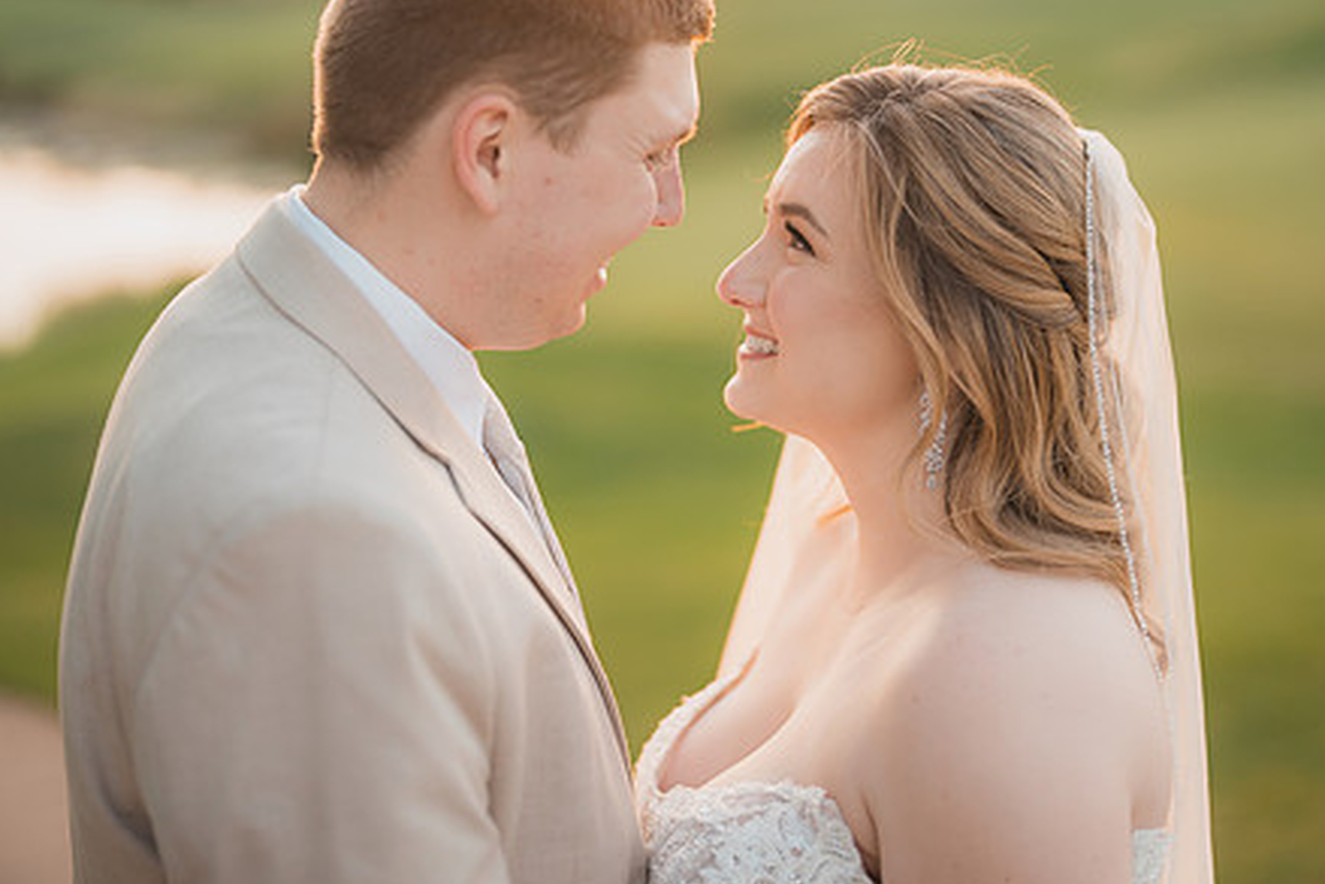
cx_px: 721
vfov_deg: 20.6
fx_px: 2430
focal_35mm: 66
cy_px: 376
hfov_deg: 30.5
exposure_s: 1/320
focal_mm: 50
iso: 125
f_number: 1.2
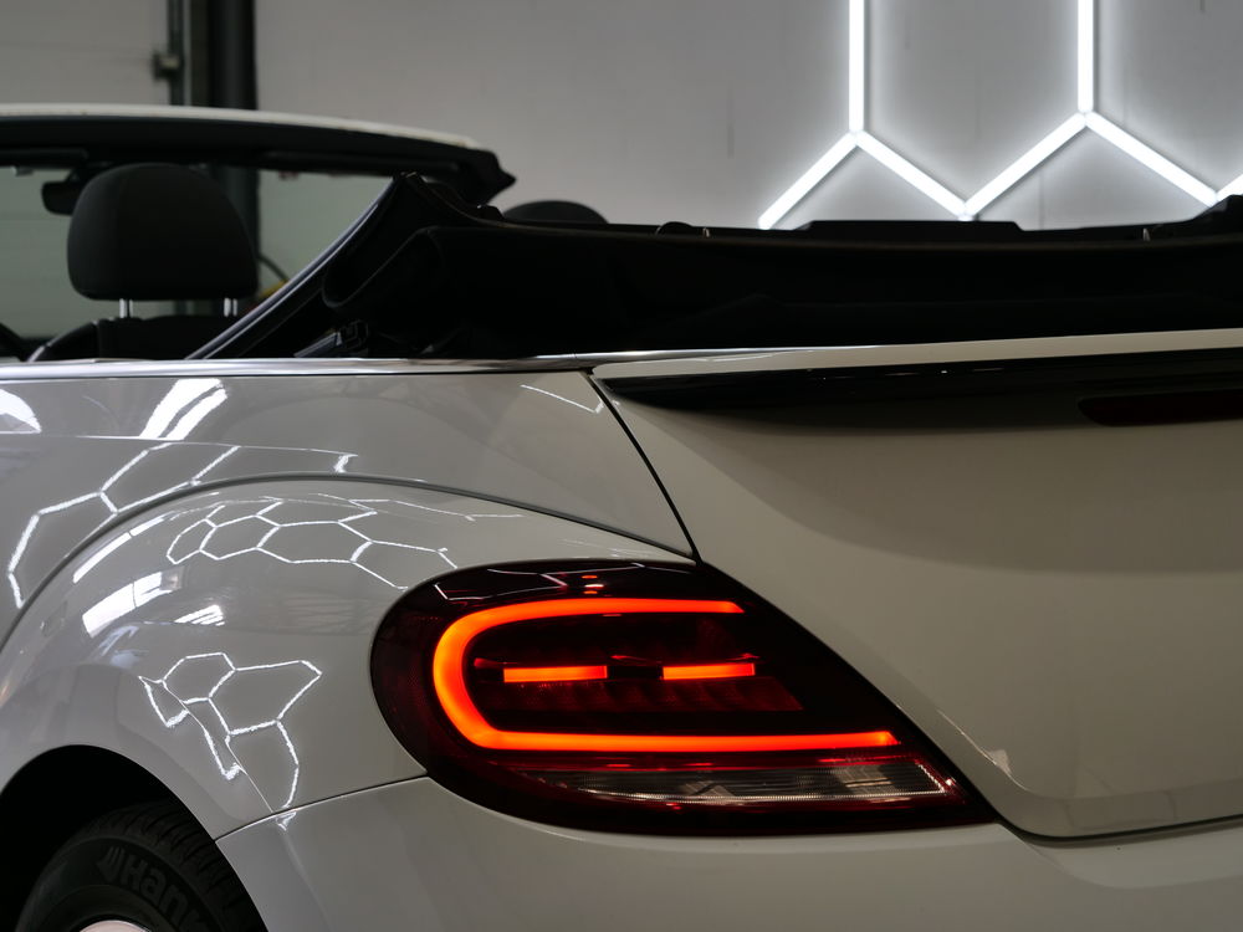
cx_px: 622
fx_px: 2442
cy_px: 466
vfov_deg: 21.6
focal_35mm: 68
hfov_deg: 28.6
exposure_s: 1/100
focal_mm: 34
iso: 200
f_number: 3.9
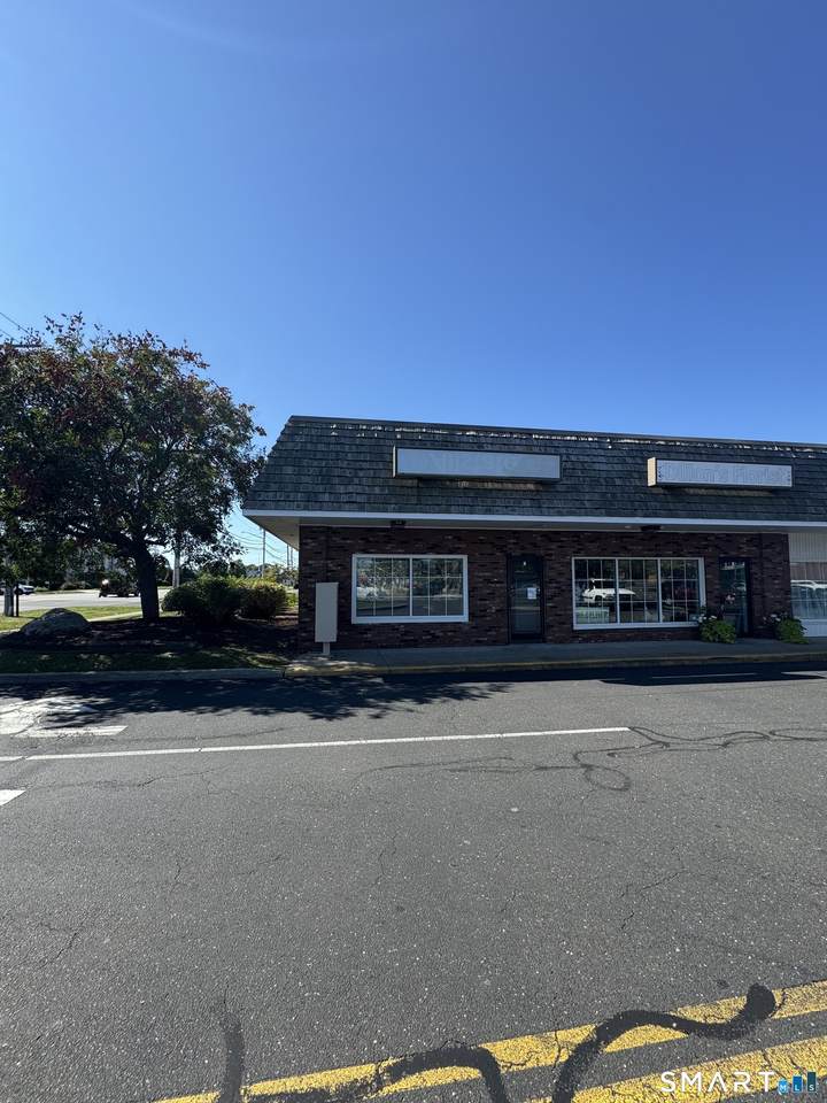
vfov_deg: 102.1
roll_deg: +1.2
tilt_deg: +4.0
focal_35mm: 14
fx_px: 446
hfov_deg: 85.7
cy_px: 552
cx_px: 414
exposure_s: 1/1020
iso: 40
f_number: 2.2
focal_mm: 2.22
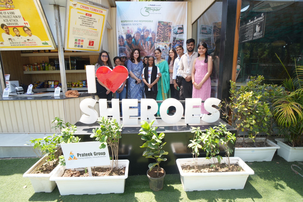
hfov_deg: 90.0
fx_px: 151
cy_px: 101
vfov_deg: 67.4
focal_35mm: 18
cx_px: 152
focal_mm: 18
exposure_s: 1/160
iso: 320
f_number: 6.3
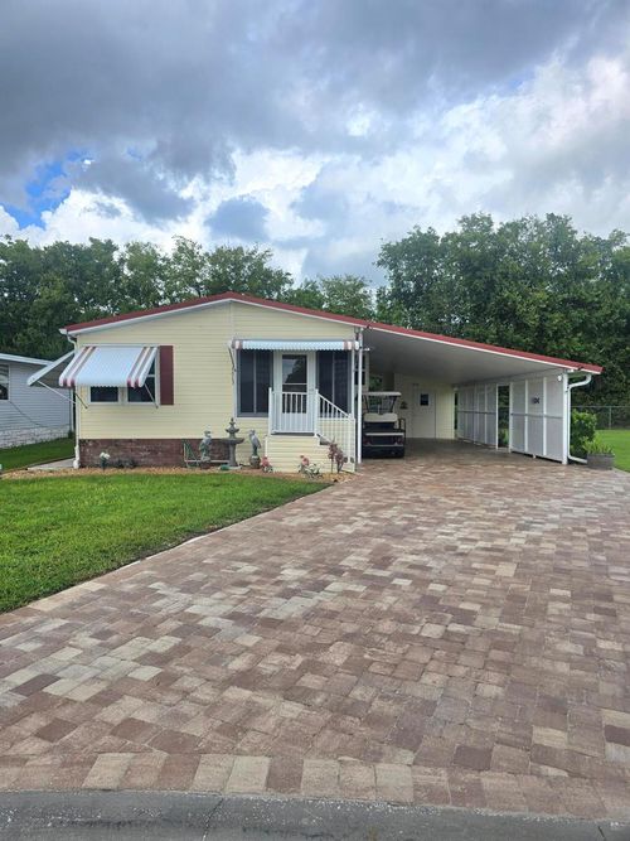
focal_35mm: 23
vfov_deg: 73.9
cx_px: 315
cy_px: 420
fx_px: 558
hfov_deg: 58.9
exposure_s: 1/833
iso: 12
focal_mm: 6.3
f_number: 1.7
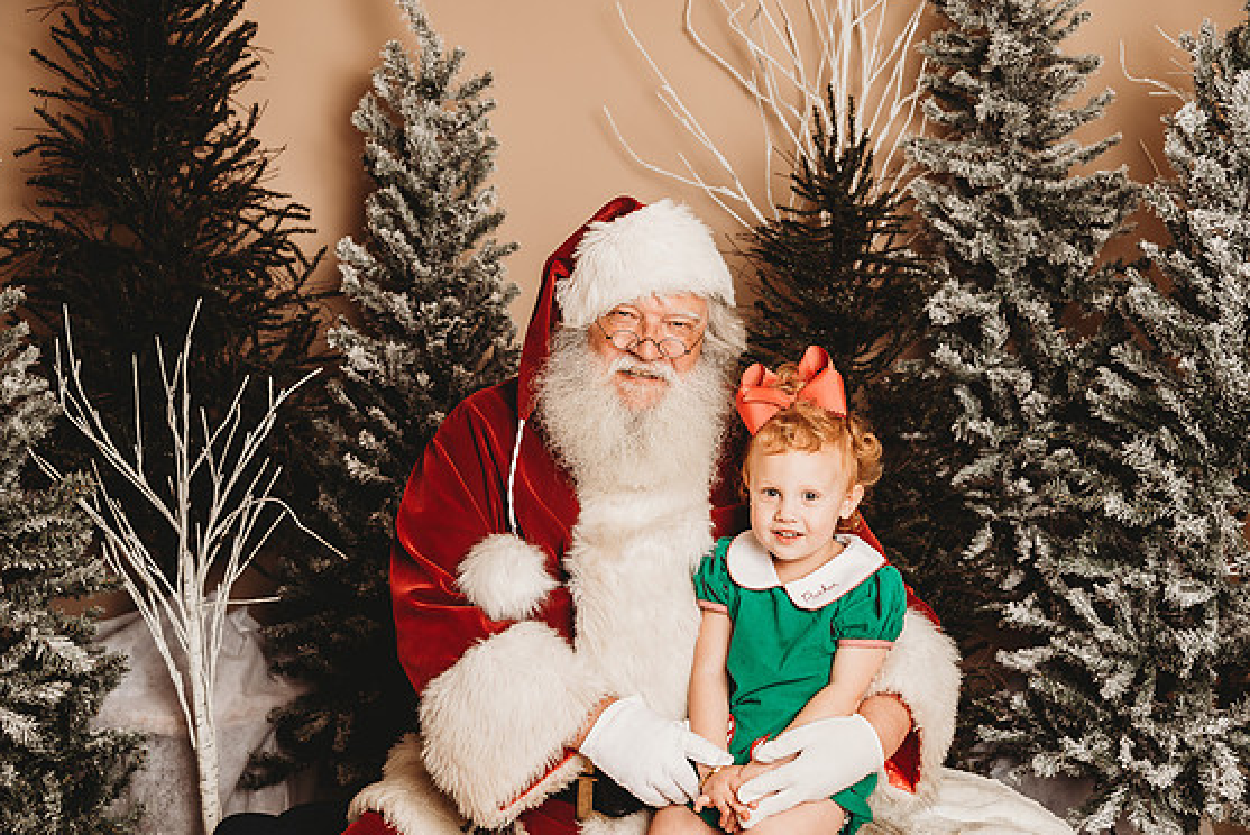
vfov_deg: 27.0
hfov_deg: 39.6
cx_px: 642
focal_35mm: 50
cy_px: 425
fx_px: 1737
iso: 100
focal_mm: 48
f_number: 4
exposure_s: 1/160
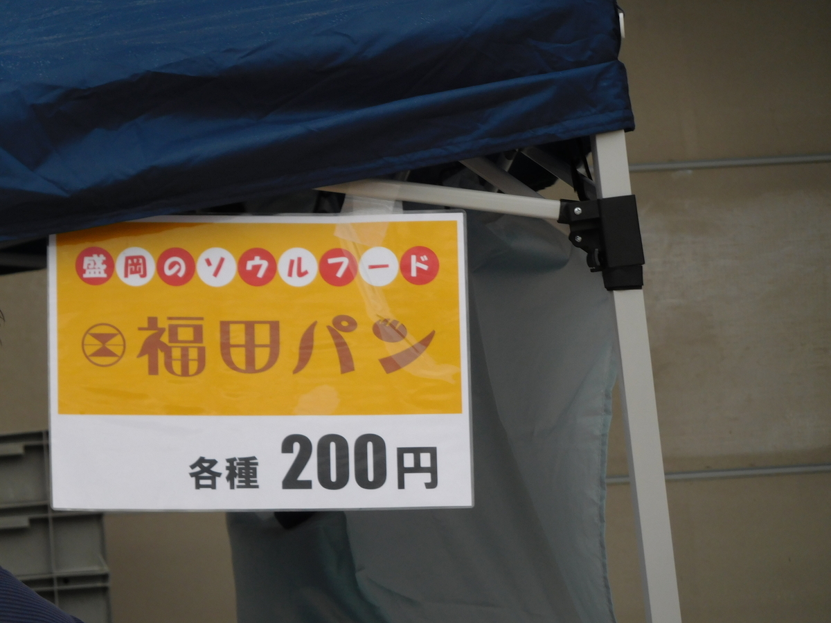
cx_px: 416
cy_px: 312
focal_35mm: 225
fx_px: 5401
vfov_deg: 6.6
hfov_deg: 8.8
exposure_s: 1/60
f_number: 5.5
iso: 125
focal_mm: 40.1
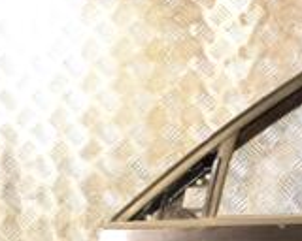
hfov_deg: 15.6
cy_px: 290
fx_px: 1037
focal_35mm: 116
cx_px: 421
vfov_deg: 13.0
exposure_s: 1/80
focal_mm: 22
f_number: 5
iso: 800
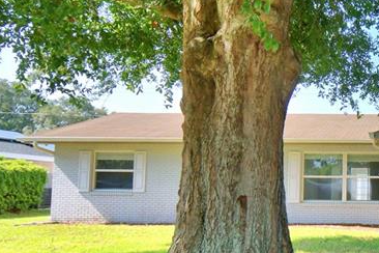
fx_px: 442
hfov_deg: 39.3
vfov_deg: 31.7
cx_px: 402
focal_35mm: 42
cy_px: 160
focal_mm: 10
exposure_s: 1/500
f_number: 4.5
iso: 160
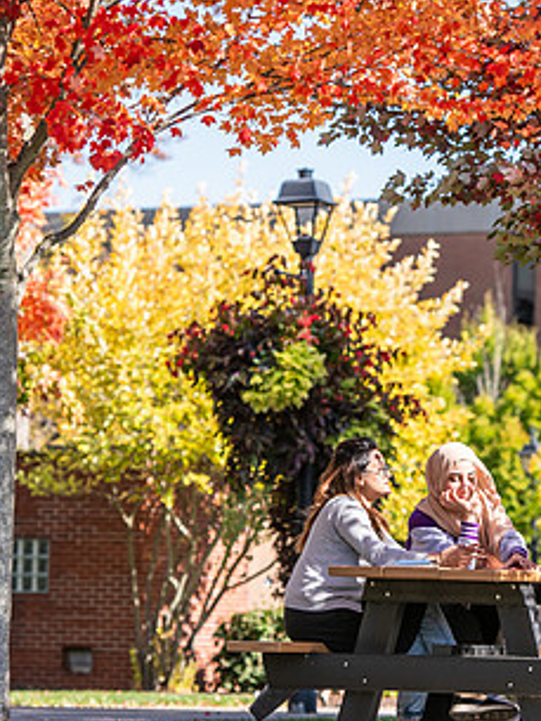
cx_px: 416
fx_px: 4269
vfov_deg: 9.6
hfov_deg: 7.2
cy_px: 405
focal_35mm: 205
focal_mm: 112
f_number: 4
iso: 160
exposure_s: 1/500
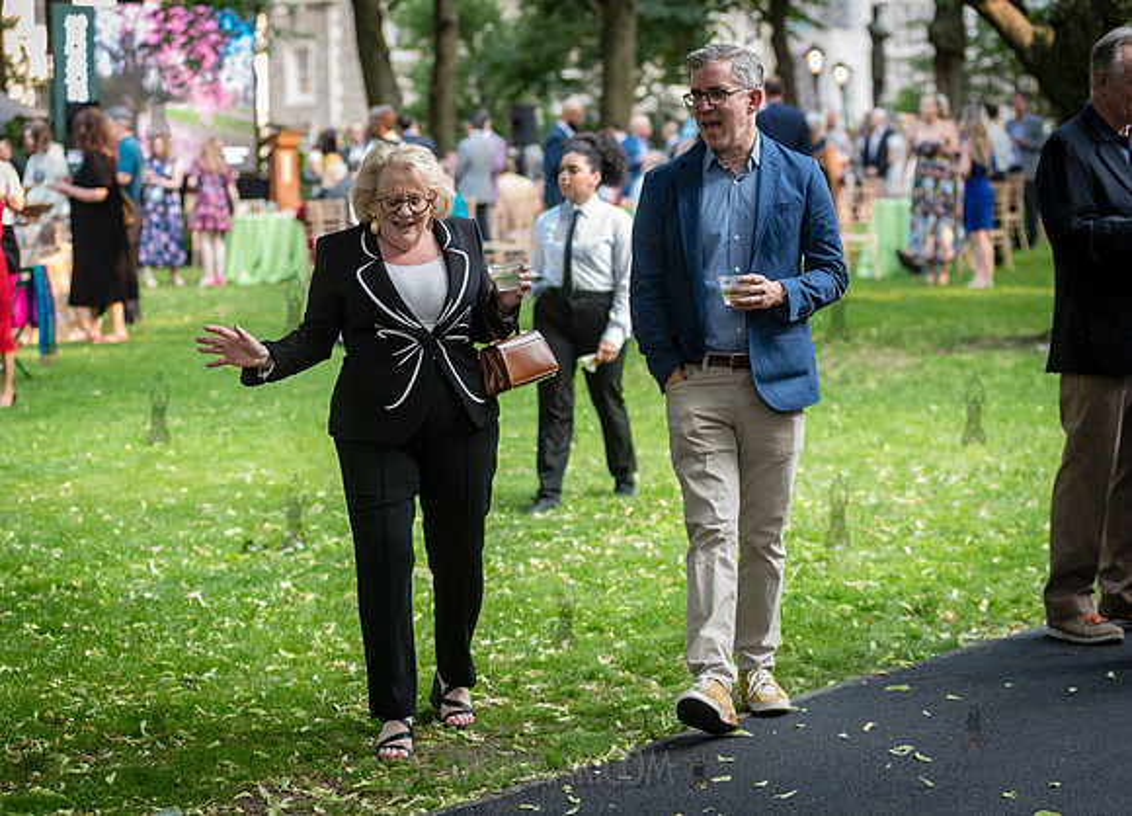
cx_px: 567
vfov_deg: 13.4
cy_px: 399
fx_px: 3468
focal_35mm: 108
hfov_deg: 18.5
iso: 1000
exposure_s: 1/250
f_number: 3.5
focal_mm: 92
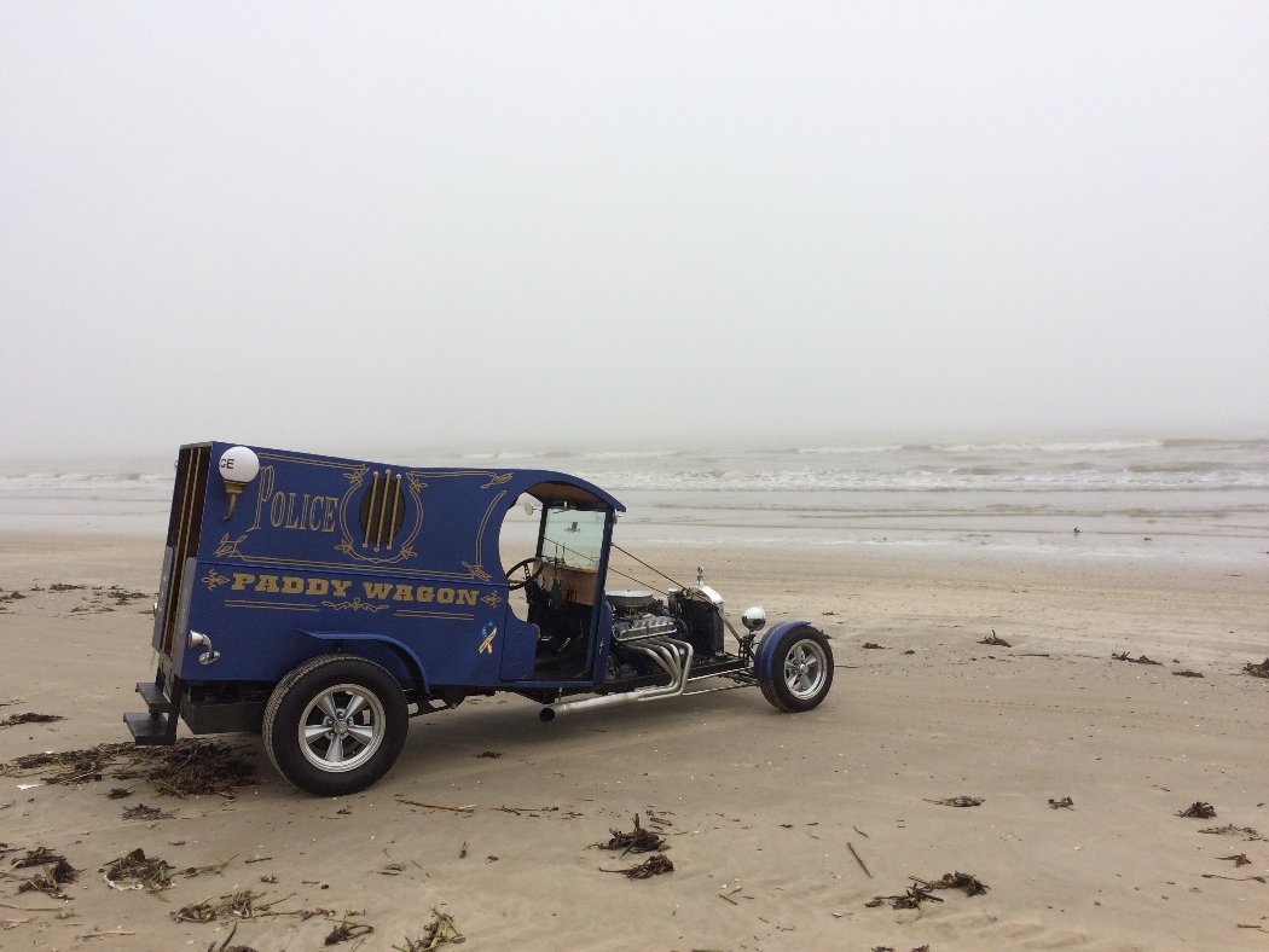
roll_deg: +0.4
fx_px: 1063
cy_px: 476
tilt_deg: -3.1
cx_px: 634
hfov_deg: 61.6
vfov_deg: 48.2
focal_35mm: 29
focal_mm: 4.15
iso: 32
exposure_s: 1/3425
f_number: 2.2
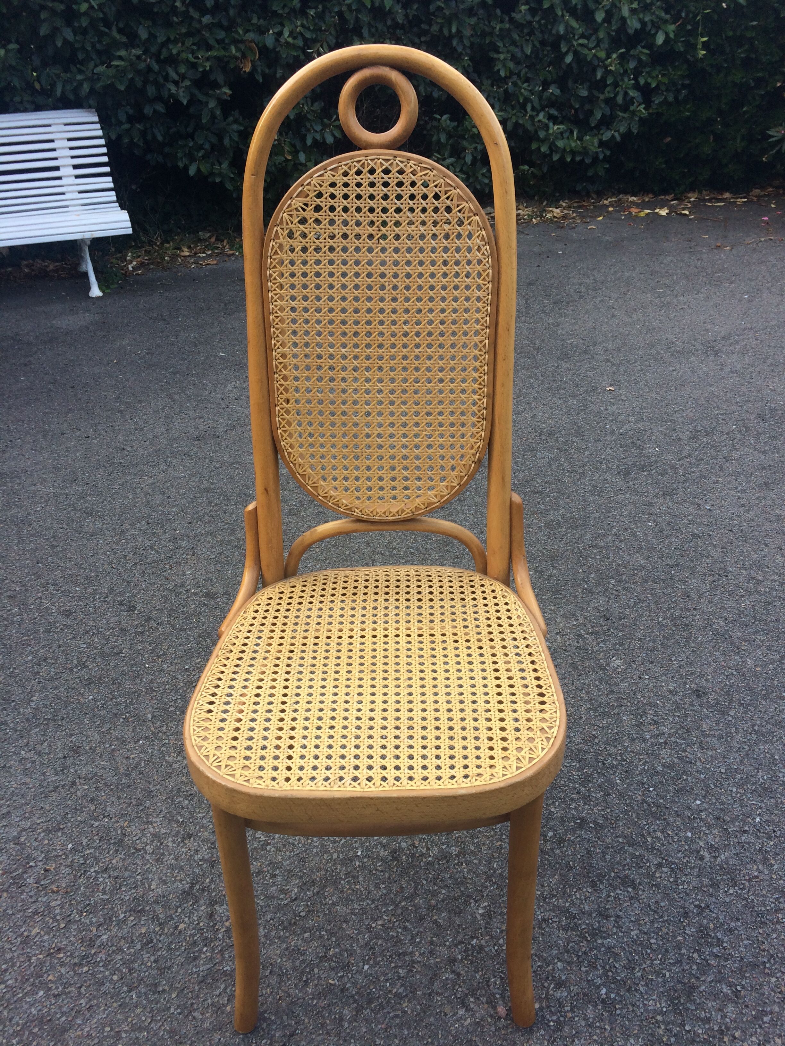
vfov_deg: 61.7
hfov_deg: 48.2
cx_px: 392
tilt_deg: -37.0
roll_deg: +3.1
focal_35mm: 29
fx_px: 877
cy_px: 523
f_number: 2.2
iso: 32
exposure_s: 1/244
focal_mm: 4.15
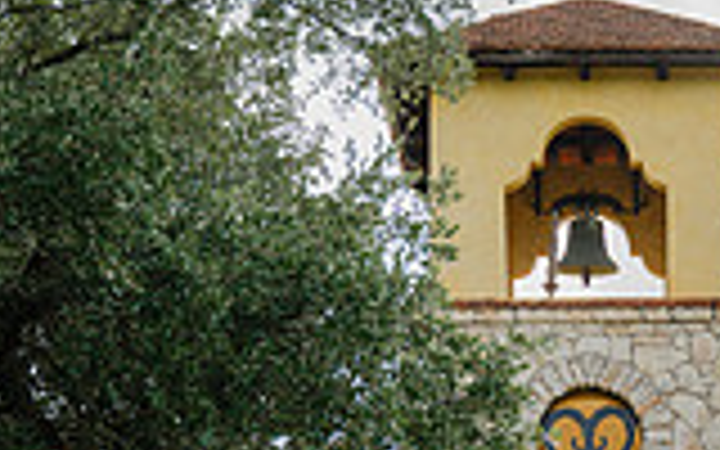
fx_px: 2414
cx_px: 630
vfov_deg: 10.1
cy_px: 774
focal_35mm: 123
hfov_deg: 16.8
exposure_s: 1/800
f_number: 2.8
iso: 80
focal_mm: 43
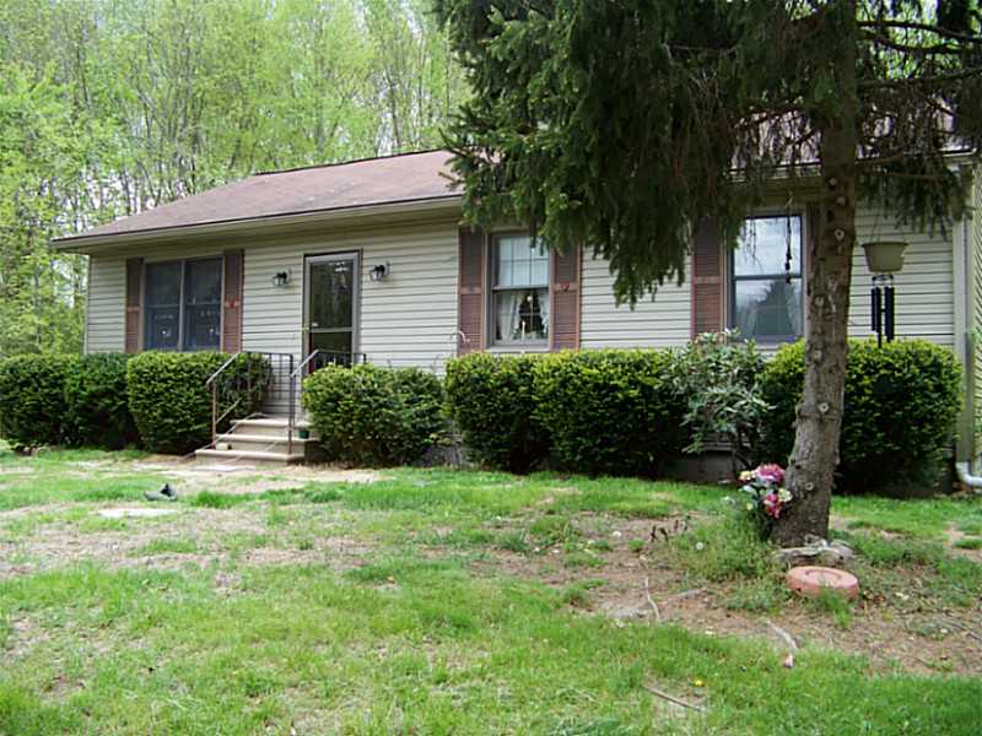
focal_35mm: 36
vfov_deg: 39.7
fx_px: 1021
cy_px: 368
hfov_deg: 51.4
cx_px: 491
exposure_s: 1/80
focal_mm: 5.85
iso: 66
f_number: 2.8
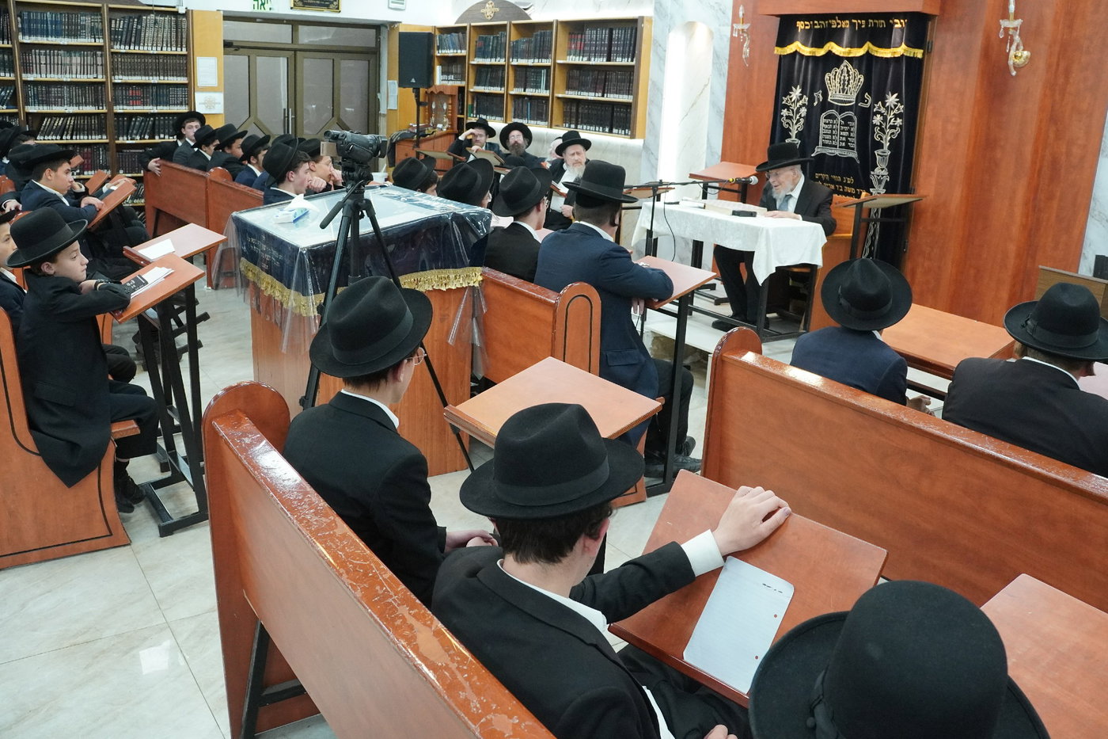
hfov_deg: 62.7
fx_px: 909
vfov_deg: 44.2
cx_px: 554
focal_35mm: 30
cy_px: 370
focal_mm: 19.7
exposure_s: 1/200
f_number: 5.6
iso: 3200
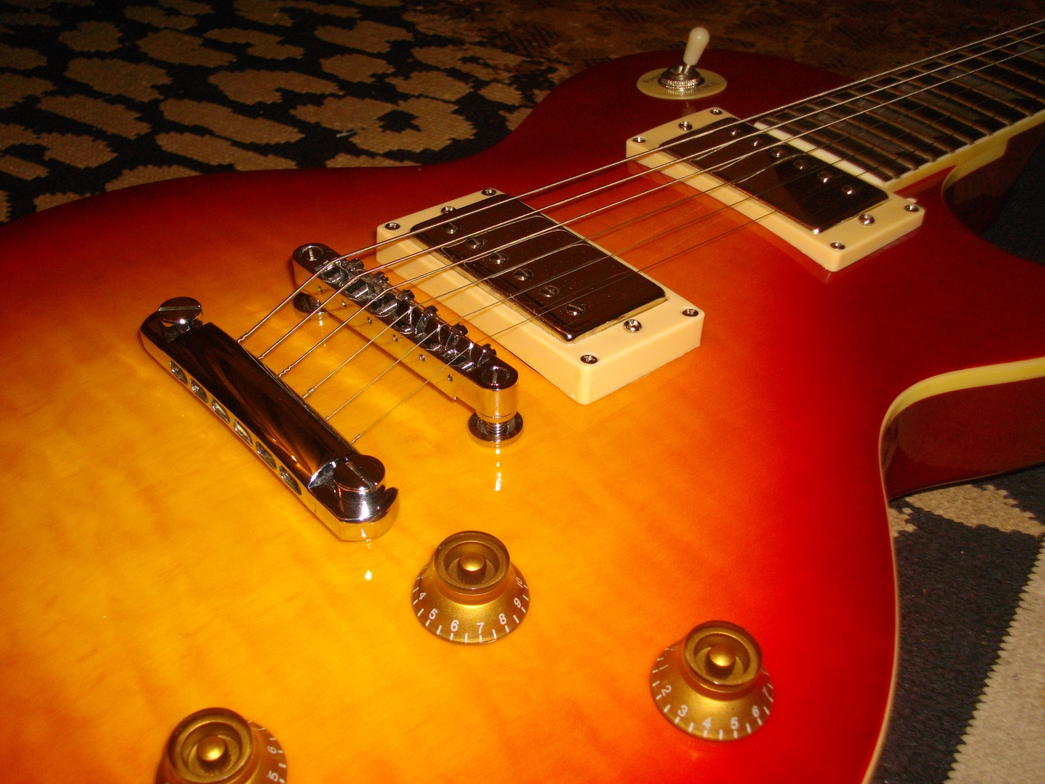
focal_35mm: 40
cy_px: 392
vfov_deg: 36.0
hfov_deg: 46.8
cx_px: 522
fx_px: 1208
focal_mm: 7.1
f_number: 3.2
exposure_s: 1/50
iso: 200
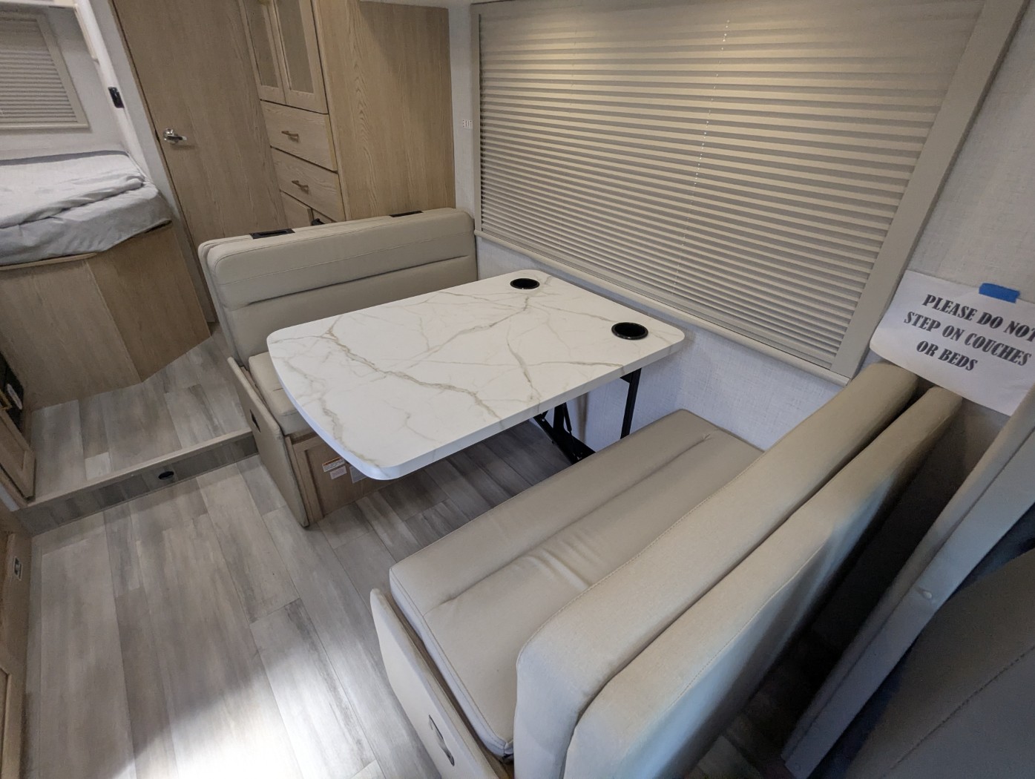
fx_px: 479
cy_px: 390
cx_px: 518
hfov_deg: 94.4
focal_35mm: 16
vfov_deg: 78.2
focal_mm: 2.35
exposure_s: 1/302
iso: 239
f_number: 2.2
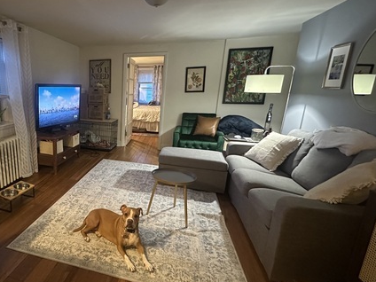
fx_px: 239
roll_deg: +0.3
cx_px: 94
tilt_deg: -14.0
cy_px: 148
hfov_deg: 71.2
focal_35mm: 22
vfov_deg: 61.1
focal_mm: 2.22
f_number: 2.2
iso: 1000
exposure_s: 1/40
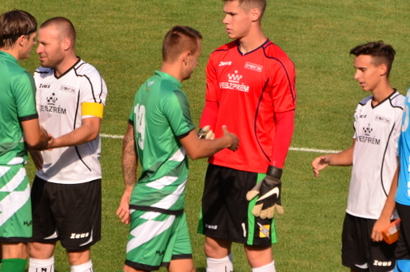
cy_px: 103
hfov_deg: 2.0
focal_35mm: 1052
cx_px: 225
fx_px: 11959
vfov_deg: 1.3
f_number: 5.6
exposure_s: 1/1000
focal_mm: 300
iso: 200
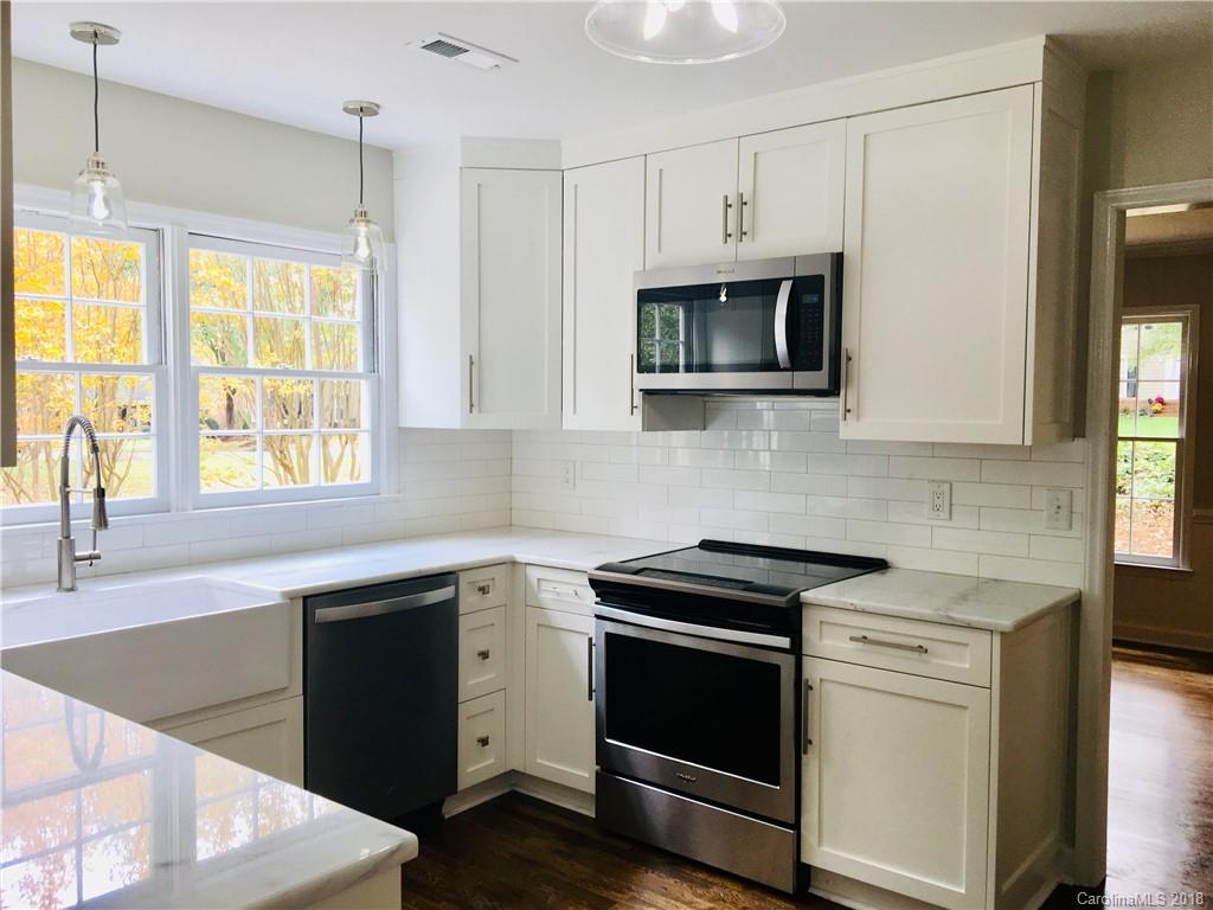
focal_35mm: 29
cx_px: 606
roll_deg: +0.0
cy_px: 455
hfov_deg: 61.7
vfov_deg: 48.2
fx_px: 1016
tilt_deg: -4.5
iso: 25
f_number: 2.2
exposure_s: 1/60
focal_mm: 4.15
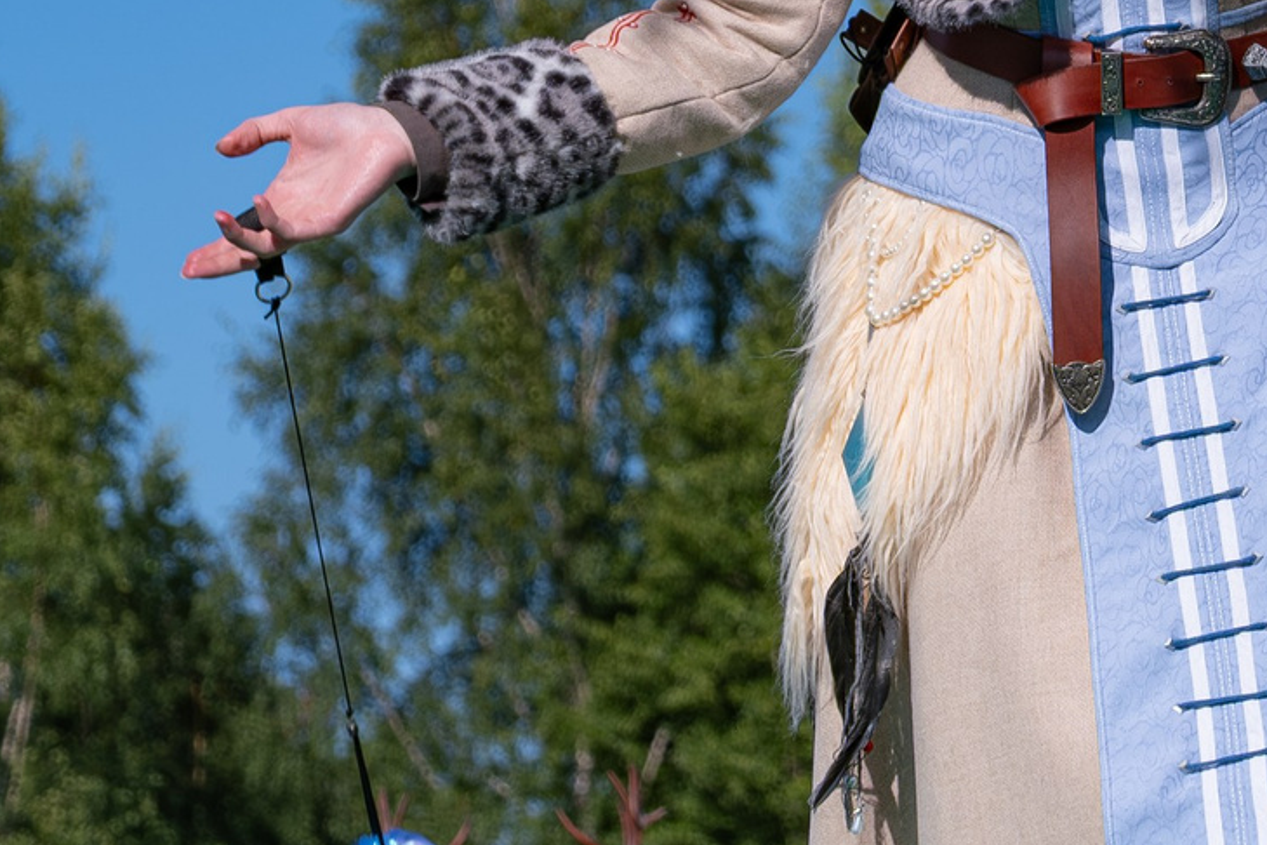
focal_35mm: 308
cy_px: -9
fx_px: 10839
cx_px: 1406
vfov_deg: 4.5
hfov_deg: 6.7
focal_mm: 53.3
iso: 160
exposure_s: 1/1600
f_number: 4.5
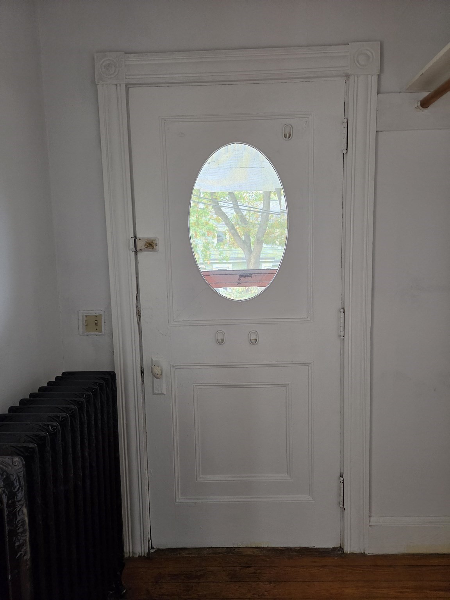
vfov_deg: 73.9
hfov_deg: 58.9
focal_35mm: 23
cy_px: 300
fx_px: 399
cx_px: 225
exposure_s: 1/120
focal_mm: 5.4
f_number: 1.8
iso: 400
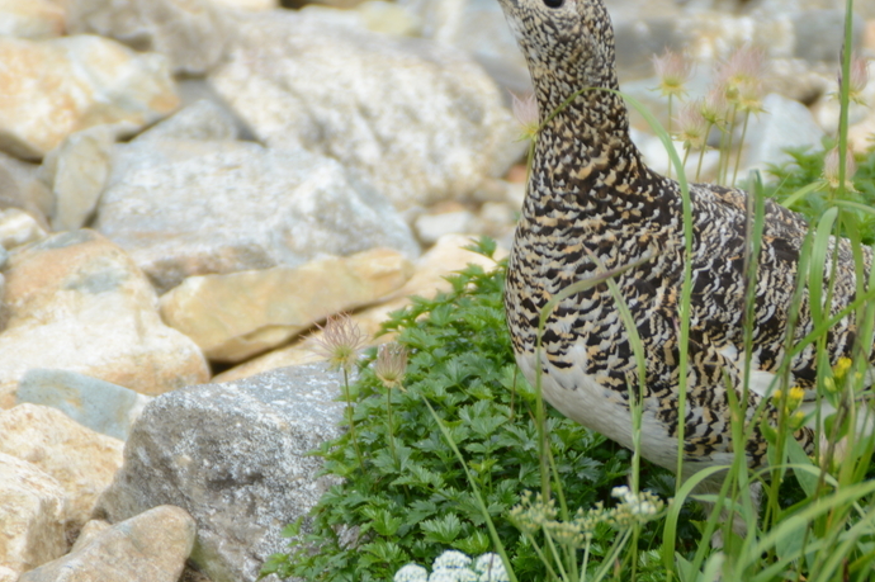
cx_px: 643
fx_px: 12678
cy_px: 242
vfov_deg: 2.6
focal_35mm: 522
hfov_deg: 4.0
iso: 100
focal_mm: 200
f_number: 6.3
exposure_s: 1/250
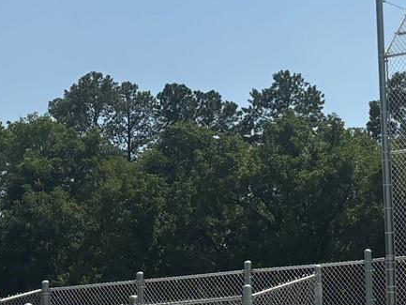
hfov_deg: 15.4
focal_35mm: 123
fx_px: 1443
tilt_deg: +0.6
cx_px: 504
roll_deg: +3.0
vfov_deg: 11.9
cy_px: 297
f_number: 1.6
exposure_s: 1/6993
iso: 50
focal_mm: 5.96
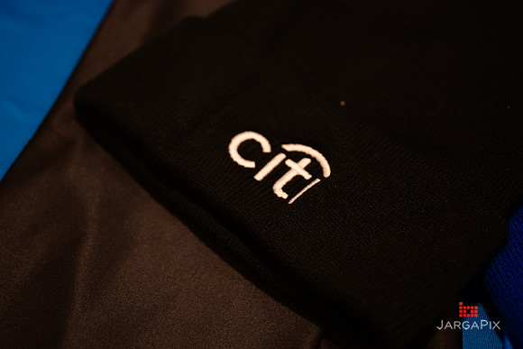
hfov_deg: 31.2
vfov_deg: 21.1
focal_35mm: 64
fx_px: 936
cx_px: 261
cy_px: 183
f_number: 3.2
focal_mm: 56
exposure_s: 1/200
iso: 400
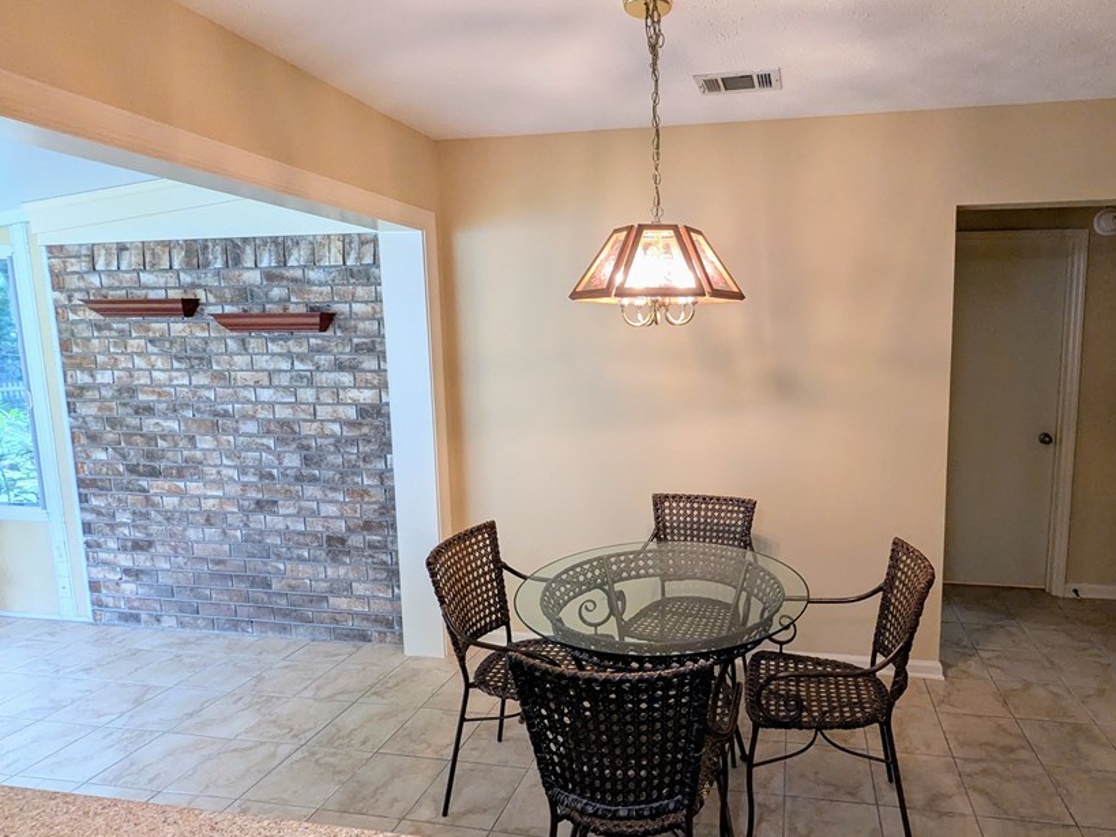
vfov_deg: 66.0
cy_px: 424
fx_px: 645
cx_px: 684
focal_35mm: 20
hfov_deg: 80.5
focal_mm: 2.35
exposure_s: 1/60
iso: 163
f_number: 2.2
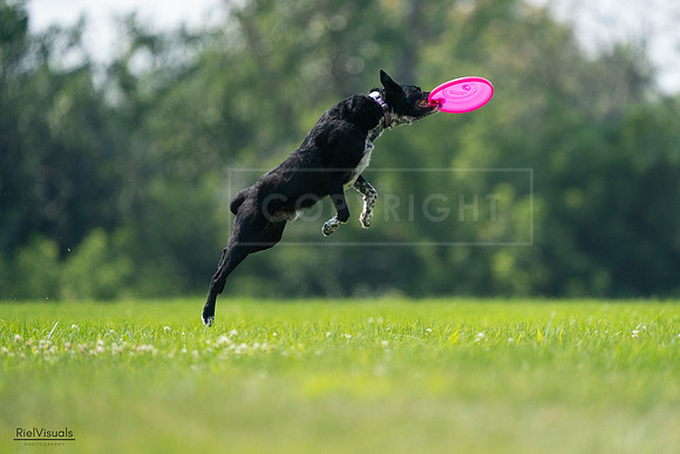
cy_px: 227
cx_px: 340
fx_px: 11335
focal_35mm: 600
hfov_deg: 3.4
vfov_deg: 2.3
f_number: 6.3
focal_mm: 600
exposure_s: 1/4000
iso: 2000
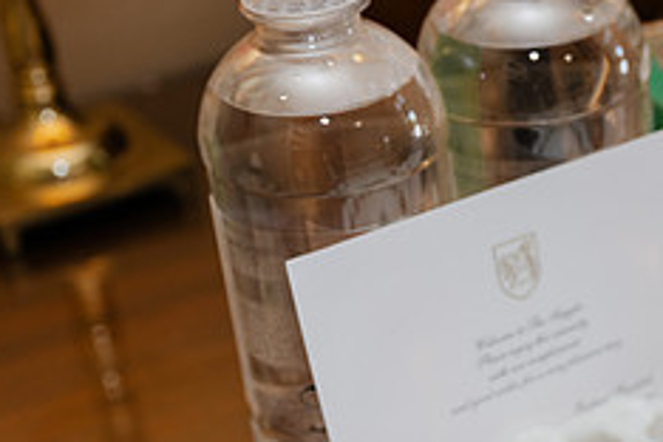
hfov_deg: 18.2
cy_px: 452
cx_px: 691
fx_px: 2007
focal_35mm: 109
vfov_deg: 12.4
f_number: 4
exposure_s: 1/200
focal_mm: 44
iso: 500
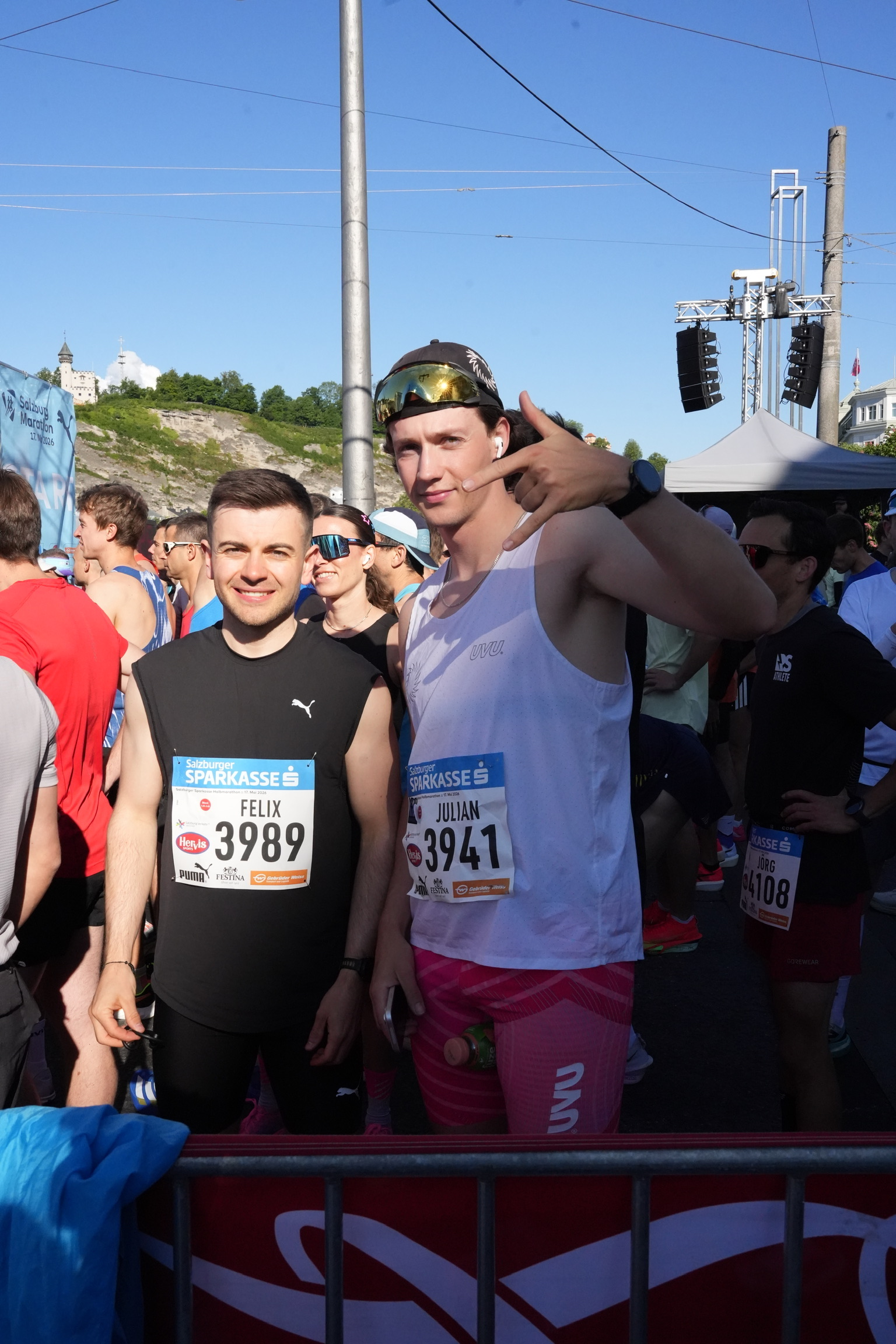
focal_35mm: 29
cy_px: 672
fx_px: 1083
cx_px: 448
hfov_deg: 45.0
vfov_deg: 63.7
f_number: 13
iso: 5000
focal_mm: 29
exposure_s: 1/4000
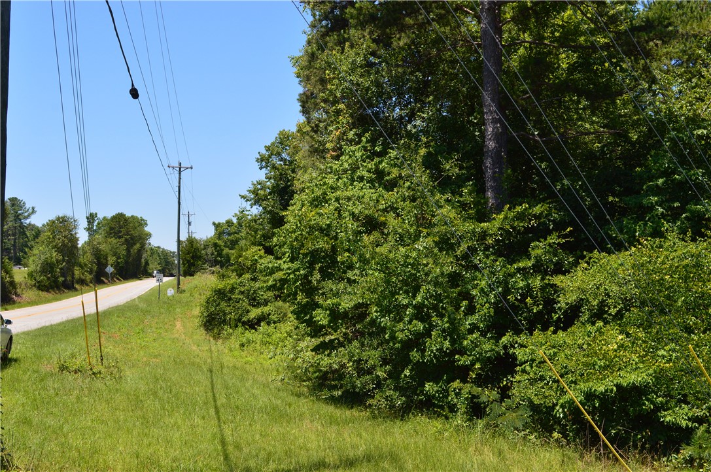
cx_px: 356
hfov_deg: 41.2
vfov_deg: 28.0
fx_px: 947
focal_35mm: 48
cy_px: 236
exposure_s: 1/320
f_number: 11
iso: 400
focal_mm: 32
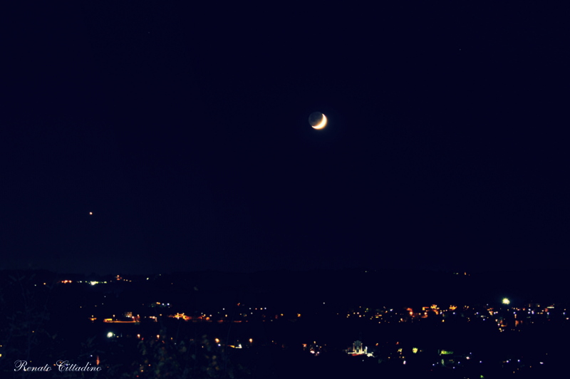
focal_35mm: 105
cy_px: 190
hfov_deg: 19.5
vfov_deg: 13.0
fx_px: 1661
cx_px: 285
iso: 200
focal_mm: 70
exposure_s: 4
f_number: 5.6
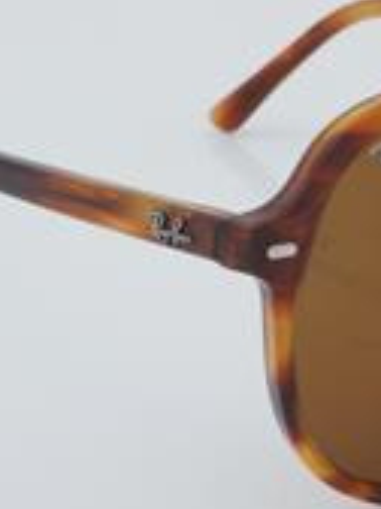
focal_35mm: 172
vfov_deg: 11.5
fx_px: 2524
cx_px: 384
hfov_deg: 8.6
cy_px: 206
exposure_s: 1/3
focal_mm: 50
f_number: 32
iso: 100
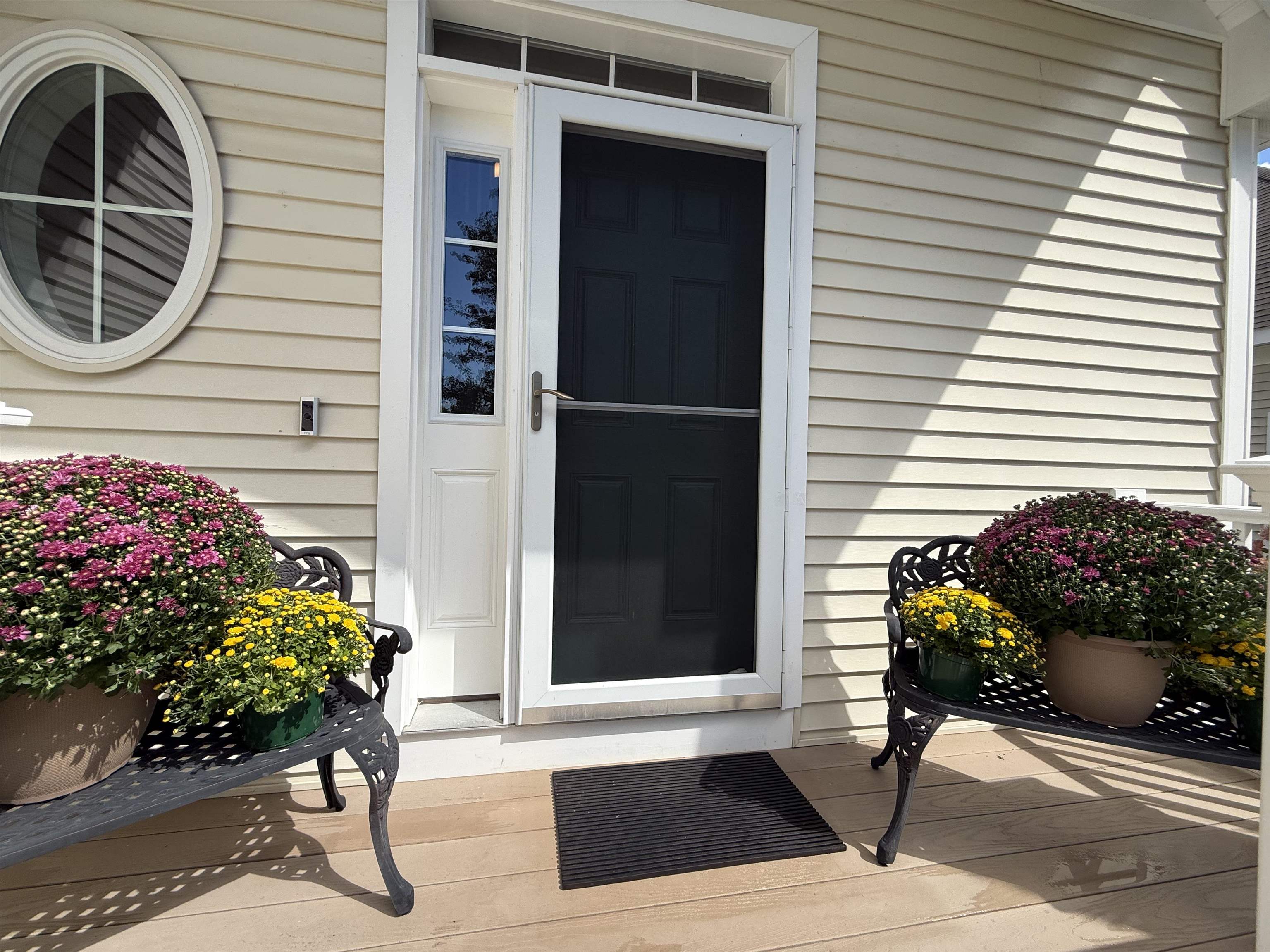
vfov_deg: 85.7
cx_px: 635
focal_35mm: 14
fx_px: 514
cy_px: 476
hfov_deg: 102.1
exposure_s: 1/1312
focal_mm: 2.22
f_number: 2.2
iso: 50
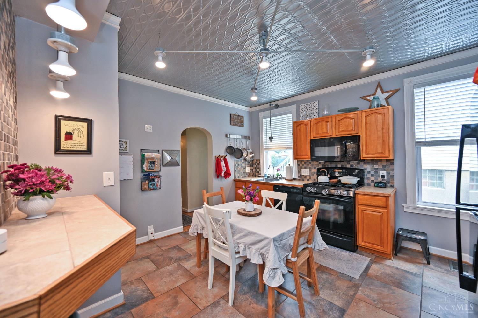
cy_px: 159
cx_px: 239
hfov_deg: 104.3
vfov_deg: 81.2
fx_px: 186
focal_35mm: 14
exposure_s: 1/60
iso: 200
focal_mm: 14
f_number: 4
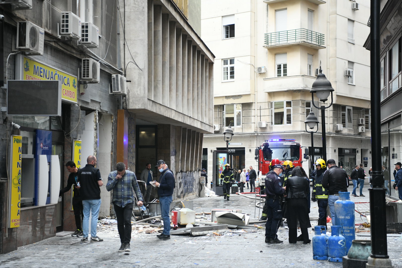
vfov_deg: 21.9
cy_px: 134
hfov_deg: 32.4
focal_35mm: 62
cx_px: 201
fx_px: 692
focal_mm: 62
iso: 2500
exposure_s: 1/4000
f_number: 2.8
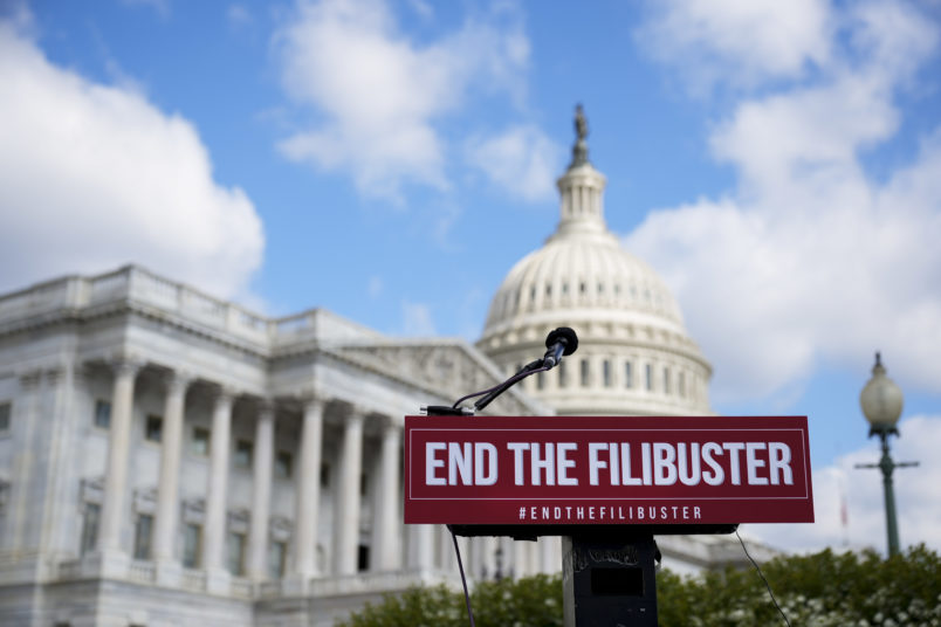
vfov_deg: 27.0
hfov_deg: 39.6
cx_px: 470
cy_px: 314
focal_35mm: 50
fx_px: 1307
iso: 100
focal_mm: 50
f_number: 2.8
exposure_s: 1/1250
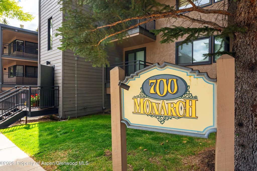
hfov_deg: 81.2
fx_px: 150
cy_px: 86
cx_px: 128
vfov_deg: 59.5
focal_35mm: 21
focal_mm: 21
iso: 400
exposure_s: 1/1250
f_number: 11
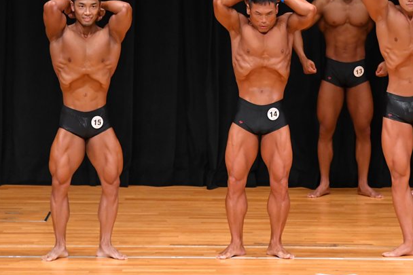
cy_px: 115
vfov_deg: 4.2
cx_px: 261
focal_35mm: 325
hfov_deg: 6.3
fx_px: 3727
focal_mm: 170
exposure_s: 1/400
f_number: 5.6
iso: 4000
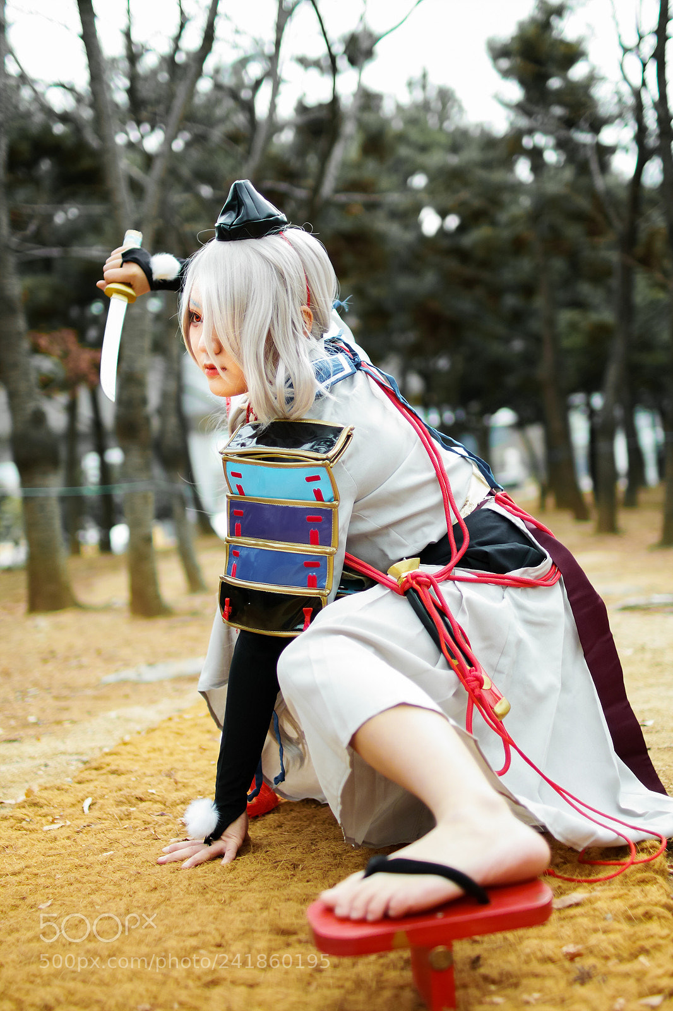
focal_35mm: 45
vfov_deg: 43.6
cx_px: 336
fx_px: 1262
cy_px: 506
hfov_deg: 29.9
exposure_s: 1/800
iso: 100
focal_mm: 30
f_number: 1.4
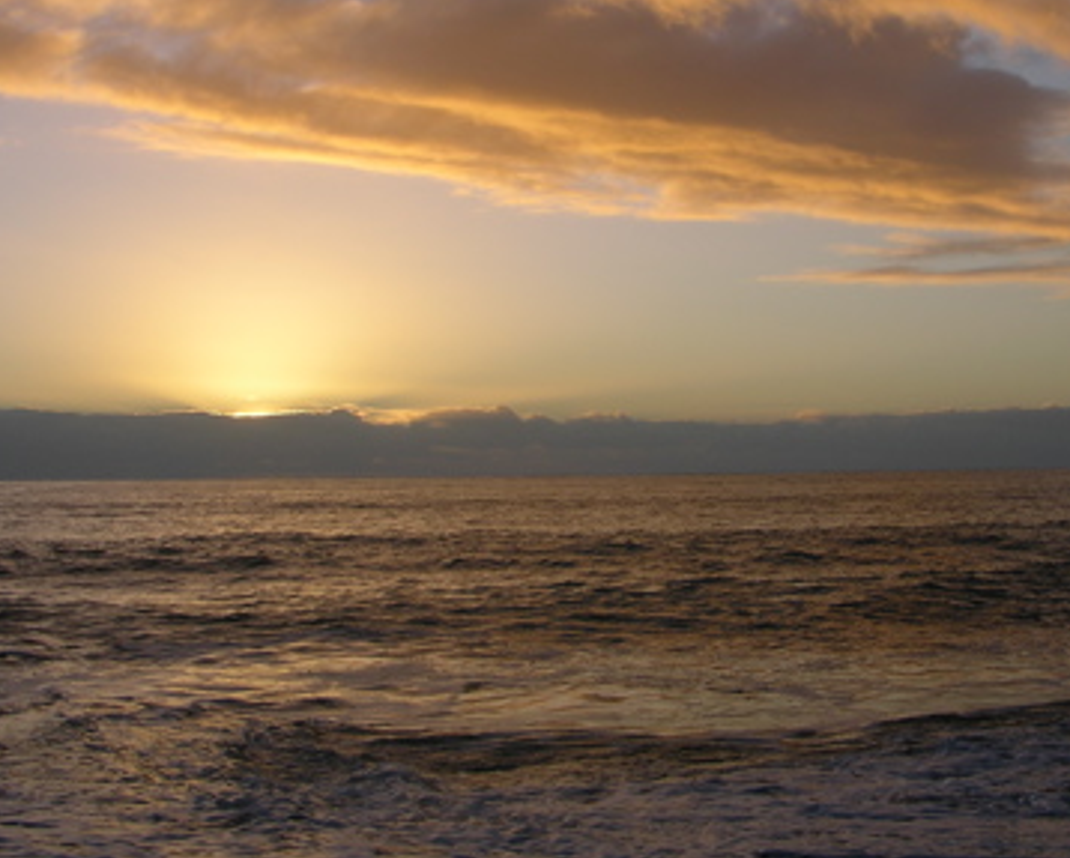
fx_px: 1933
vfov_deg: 24.9
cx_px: 684
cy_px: 323
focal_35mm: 61
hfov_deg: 30.8
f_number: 5.6
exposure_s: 1/194
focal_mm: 8.9
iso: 50
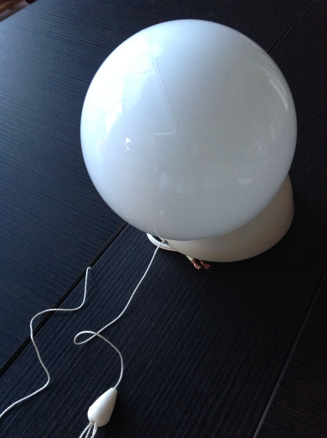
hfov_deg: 40.6
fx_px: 442
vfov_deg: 52.7
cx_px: 164
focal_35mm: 35
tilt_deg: -50.4
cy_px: 219
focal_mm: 4.28
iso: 320
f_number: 2.4
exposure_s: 1/17
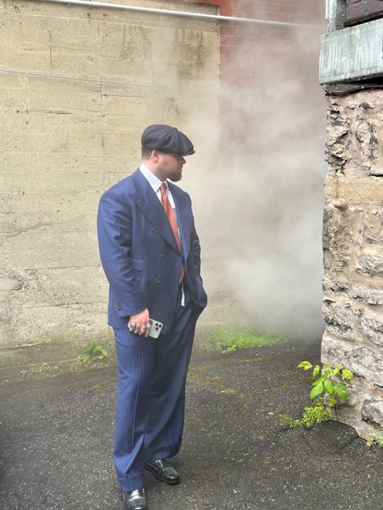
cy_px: 255
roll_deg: -0.2
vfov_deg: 39.7
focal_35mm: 48
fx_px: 708
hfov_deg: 30.3
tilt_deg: -7.0
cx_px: 192
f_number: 1.78
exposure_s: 1/248
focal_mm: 6.86
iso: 50
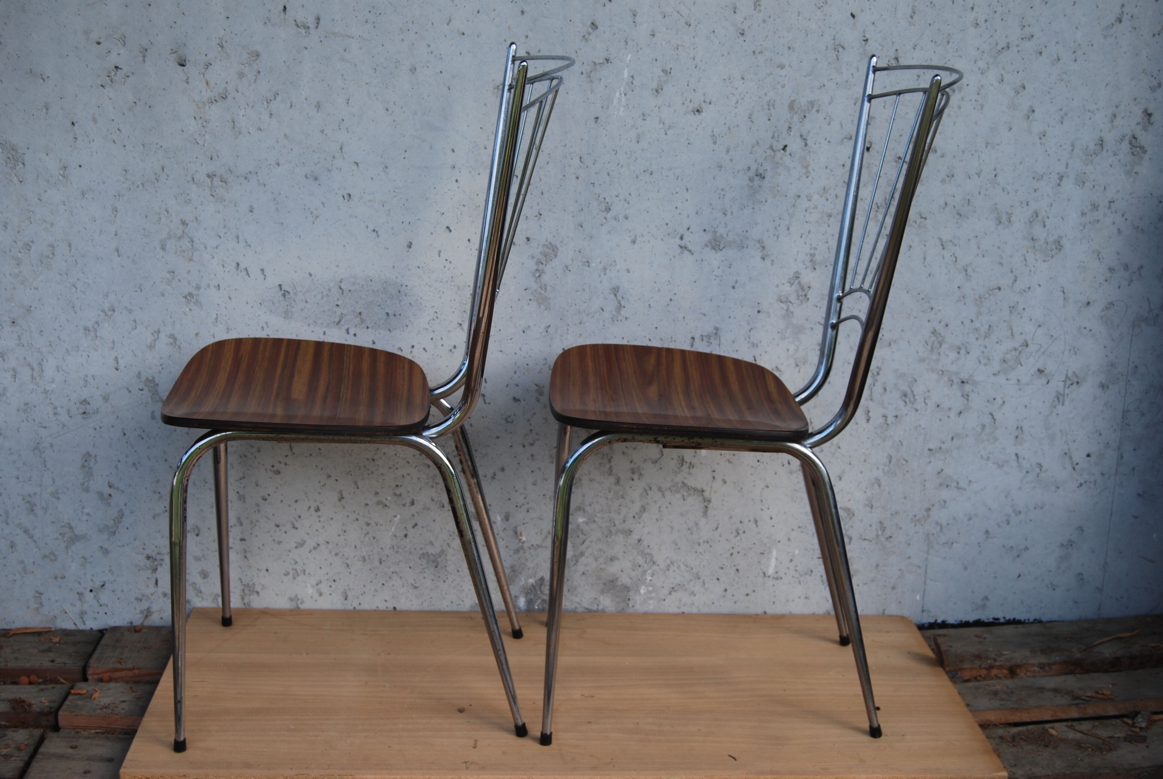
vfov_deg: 29.9
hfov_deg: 43.6
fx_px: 1455
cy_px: 390
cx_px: 582
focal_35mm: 45
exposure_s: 1/125
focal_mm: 30
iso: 100
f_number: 5.6
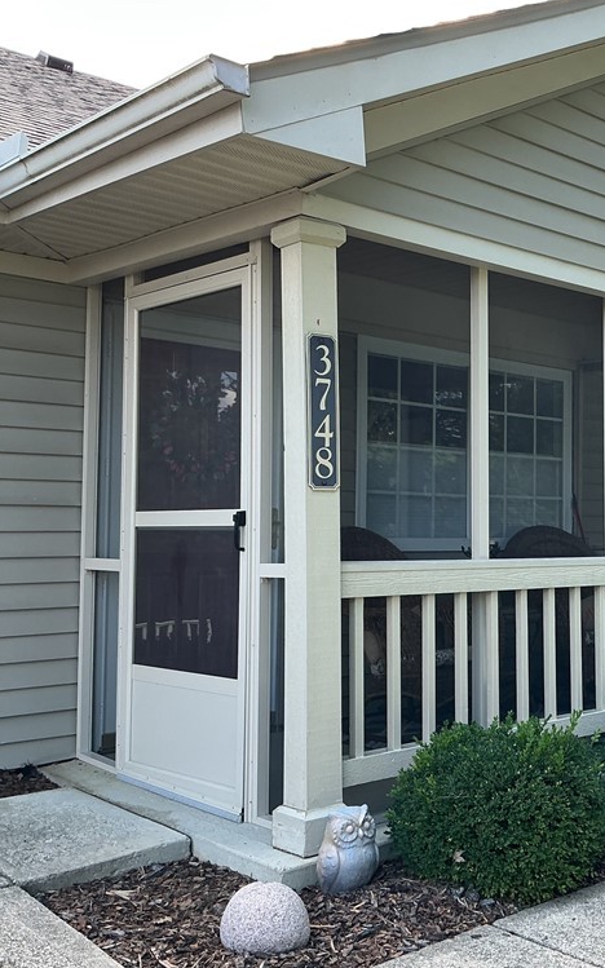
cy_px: 492
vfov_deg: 47.2
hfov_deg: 29.4
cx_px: 529
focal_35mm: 42
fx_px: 1108
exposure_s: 1/142
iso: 20
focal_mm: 3
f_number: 1.8
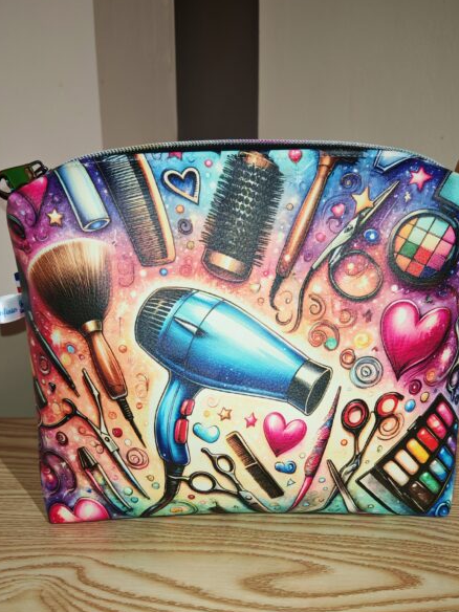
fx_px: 654
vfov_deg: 49.6
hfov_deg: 38.7
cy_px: 389
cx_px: 221
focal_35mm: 37
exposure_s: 1/120
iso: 1250
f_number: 1.9
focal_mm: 6.67
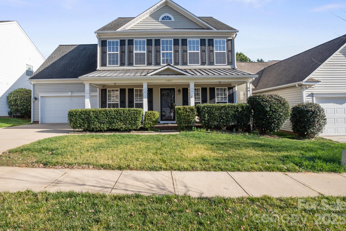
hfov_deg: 90.0
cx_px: 166
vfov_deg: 67.2
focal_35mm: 18
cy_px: 105
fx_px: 173
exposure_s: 1/80
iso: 100
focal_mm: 16
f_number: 11
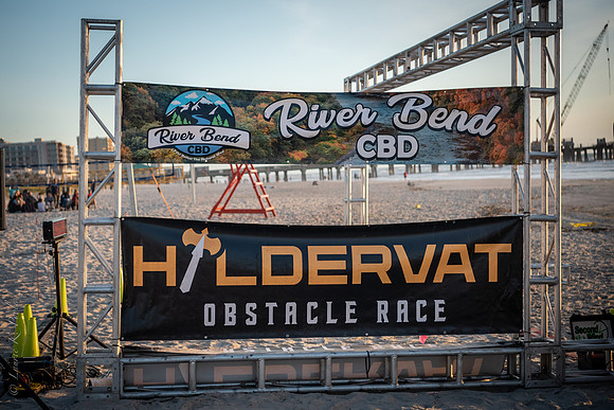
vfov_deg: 24.7
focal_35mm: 55
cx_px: 293
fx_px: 937
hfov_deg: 36.3
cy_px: 182
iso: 1000
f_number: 2.8
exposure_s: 1/1250
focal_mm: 48
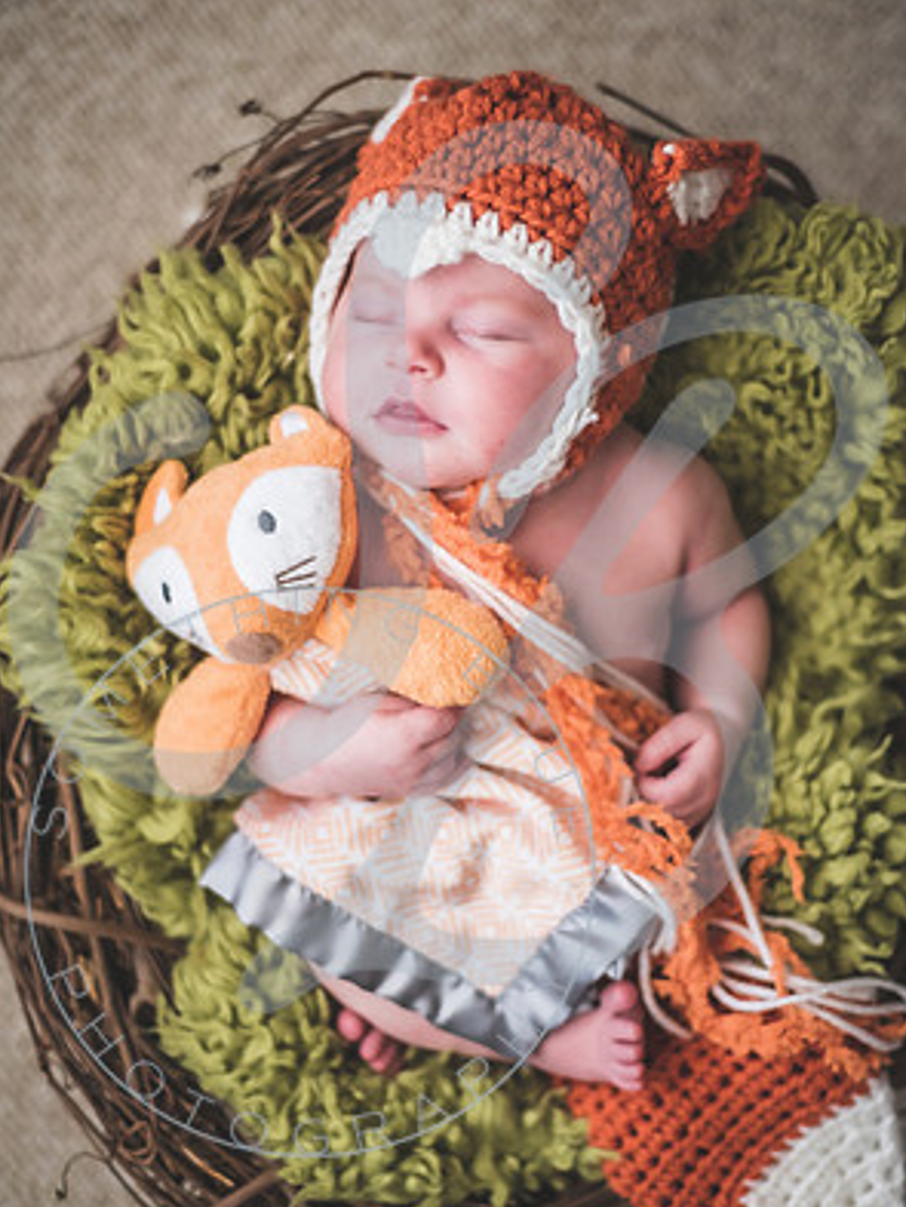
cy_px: 639
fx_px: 1918
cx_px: 448
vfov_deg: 34.9
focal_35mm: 55
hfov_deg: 26.6
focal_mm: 50
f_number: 1.8
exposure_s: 1/125
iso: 1250
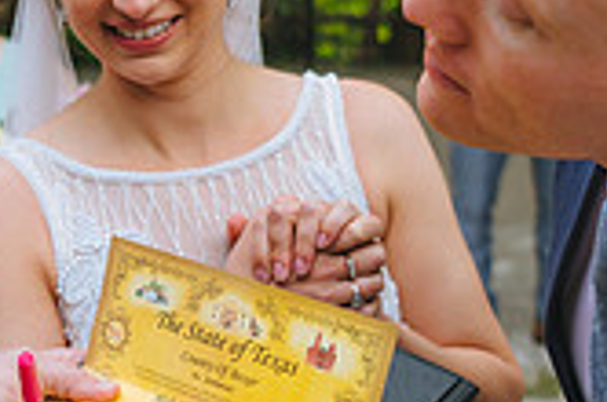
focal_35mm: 98
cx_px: 157
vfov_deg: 13.9
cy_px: 281
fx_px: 1649
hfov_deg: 20.7
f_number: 2.8
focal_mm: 28
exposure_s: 1/1600
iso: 400
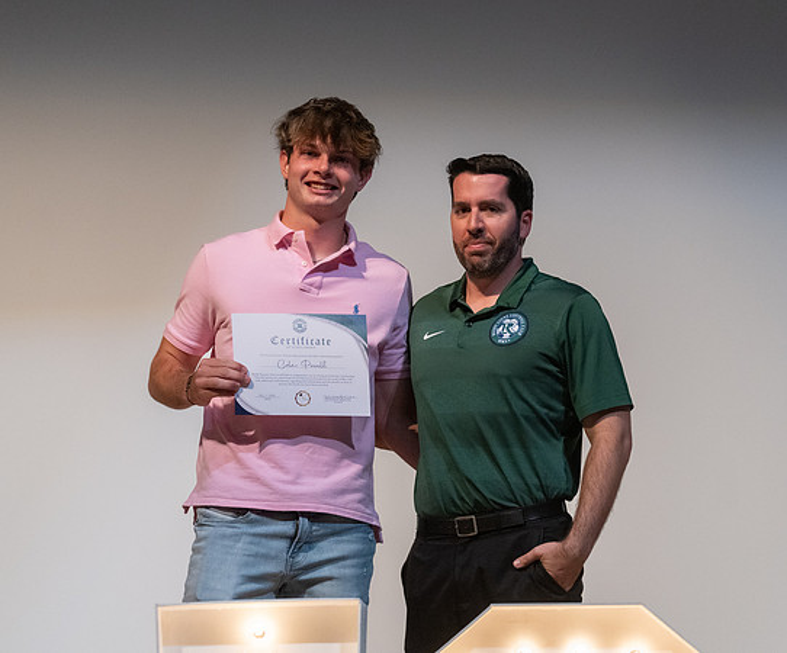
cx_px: 434
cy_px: 302
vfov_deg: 8.4
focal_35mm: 188
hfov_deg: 10.1
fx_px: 4449
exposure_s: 1/320
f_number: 4
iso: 5000
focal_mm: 152
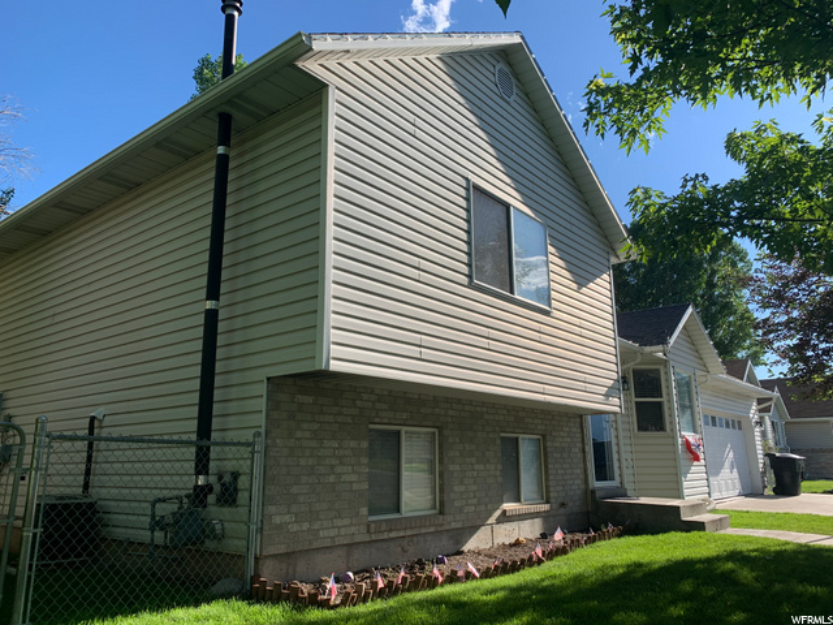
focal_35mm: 26
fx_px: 626
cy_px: 312
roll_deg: +0.5
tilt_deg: +12.8
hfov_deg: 67.3
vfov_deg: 53.1
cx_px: 416
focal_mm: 4.25
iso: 25
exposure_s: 1/1314
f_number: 1.8
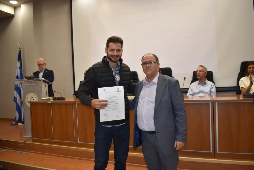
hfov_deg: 61.9
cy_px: 85
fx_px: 212
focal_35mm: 30
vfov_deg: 43.6
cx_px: 127
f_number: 3.5
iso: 800
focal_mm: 20
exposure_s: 1/200
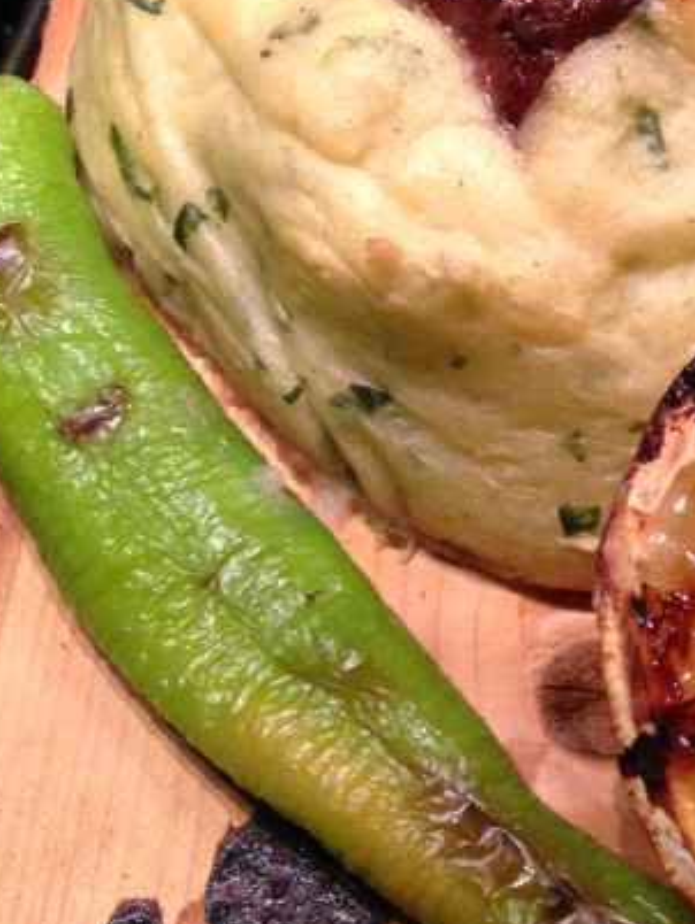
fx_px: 2246
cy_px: 223
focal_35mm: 84
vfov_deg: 23.0
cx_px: 665
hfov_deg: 17.3
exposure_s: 1/20
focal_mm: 4.12
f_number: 2.4
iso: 250
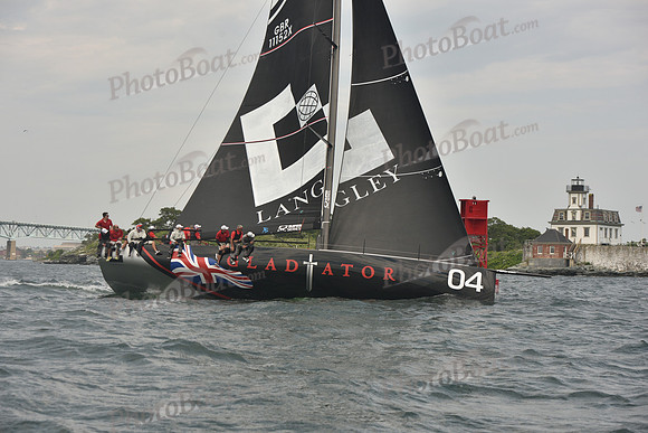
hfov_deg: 28.8
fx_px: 1260
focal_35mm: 70
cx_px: 324
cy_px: 216
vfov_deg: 19.5
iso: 250
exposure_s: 1/640
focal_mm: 70
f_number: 5.6
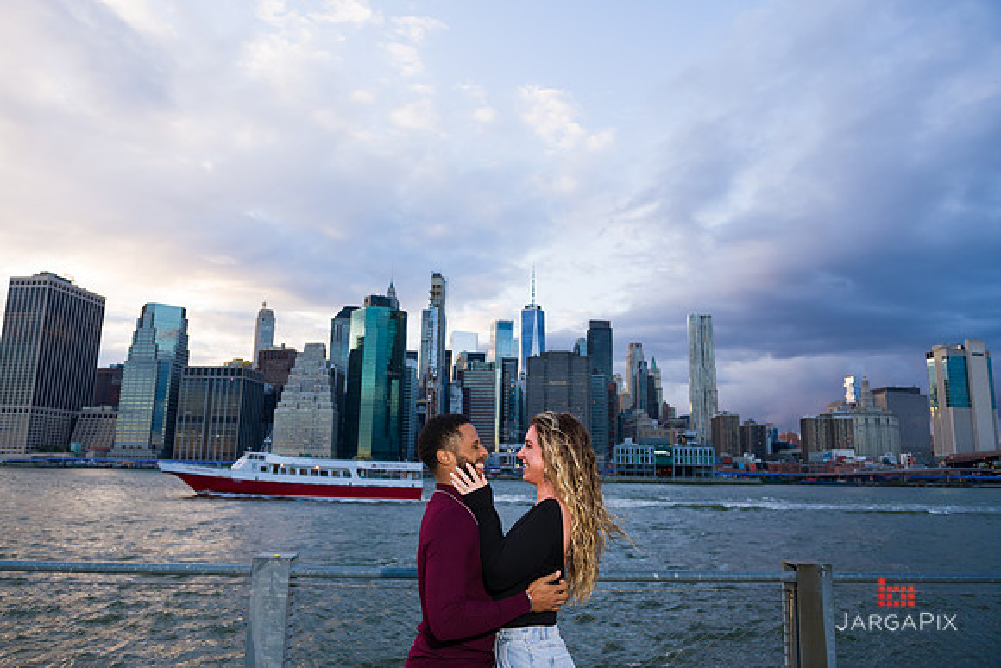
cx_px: 500
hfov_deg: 69.4
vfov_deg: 49.6
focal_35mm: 26
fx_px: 723
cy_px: 334
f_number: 4
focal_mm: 26
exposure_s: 1/200
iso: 250
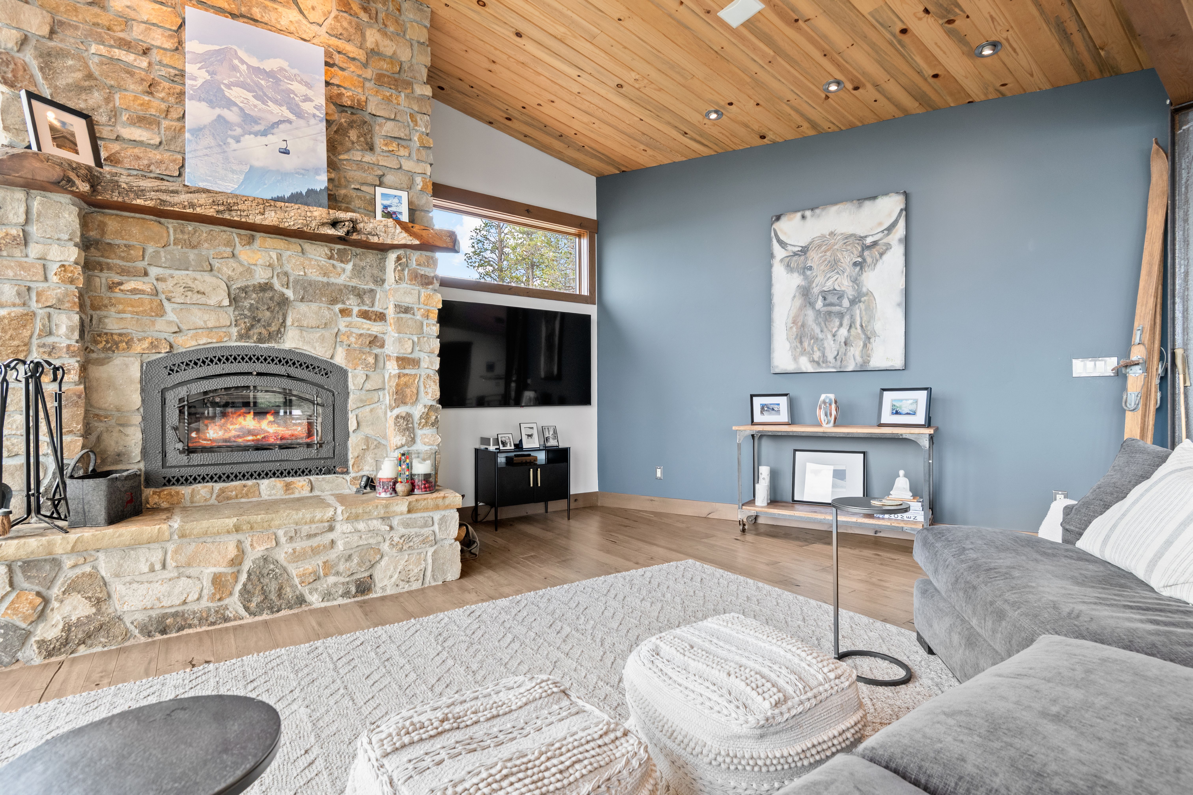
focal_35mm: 16
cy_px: 398
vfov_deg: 73.7
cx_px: 596
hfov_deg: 96.7
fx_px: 530
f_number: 9
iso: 800
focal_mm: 16
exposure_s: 1/15
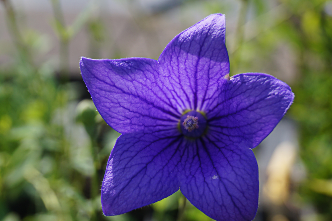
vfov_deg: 16.3
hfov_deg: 24.3
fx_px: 770
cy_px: 112
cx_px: 167
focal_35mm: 84
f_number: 9
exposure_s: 1/160
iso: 100
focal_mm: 55
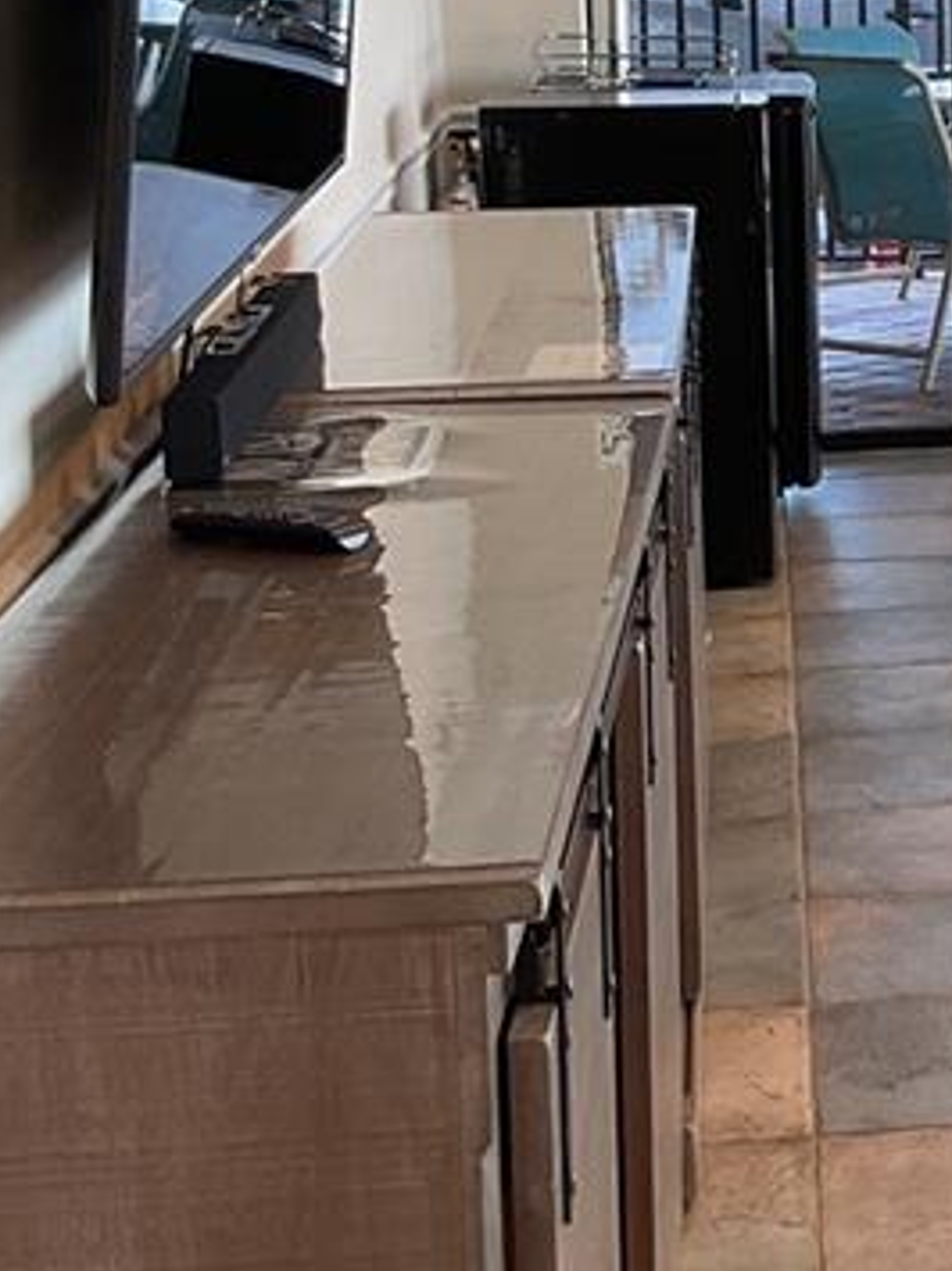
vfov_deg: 19.9
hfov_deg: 14.0
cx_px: 1467
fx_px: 3596
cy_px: 326
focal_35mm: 98
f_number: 1.8
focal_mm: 3
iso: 40
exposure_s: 1/60
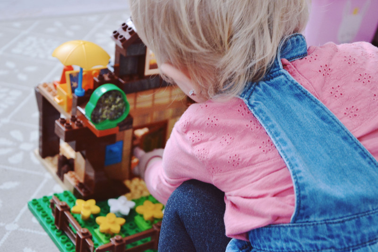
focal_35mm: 63
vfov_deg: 21.6
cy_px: 126
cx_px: 189
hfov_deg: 31.9
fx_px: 661
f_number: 4.8
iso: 1800
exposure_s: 1/15
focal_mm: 42
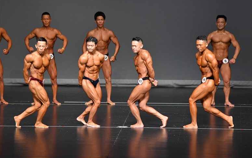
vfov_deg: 5.7
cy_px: 77
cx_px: 126
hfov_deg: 9.1
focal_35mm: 230
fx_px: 1580
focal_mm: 150
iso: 3200
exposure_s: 1/400
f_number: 5.6
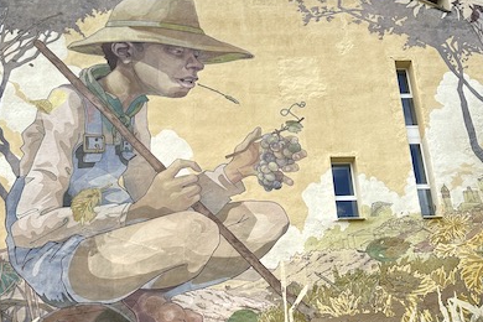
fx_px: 550
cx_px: 187
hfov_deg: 47.1
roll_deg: +1.5
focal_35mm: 41
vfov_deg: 31.7
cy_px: 261
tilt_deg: +18.5
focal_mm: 6.86
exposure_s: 1/3472
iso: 80
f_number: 1.78
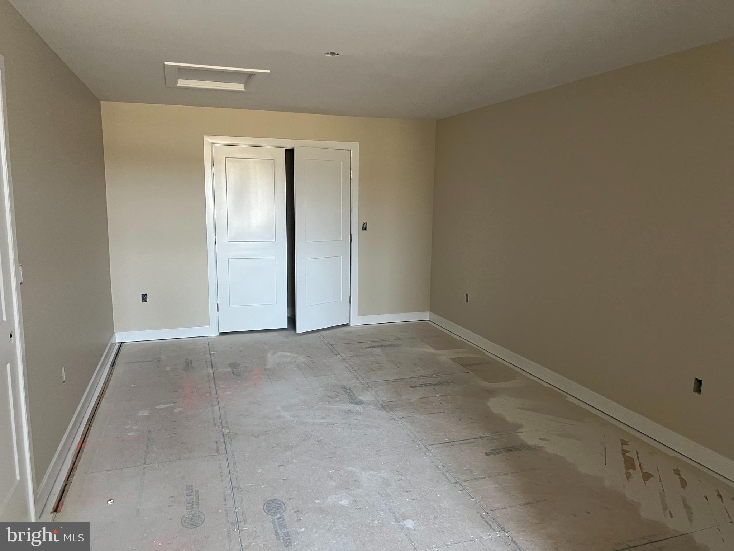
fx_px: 551
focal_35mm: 26
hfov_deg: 67.3
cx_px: 367
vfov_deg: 53.1
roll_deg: -0.4
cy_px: 276
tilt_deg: -8.4
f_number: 1.5
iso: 320
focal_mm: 5.7
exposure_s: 1/60
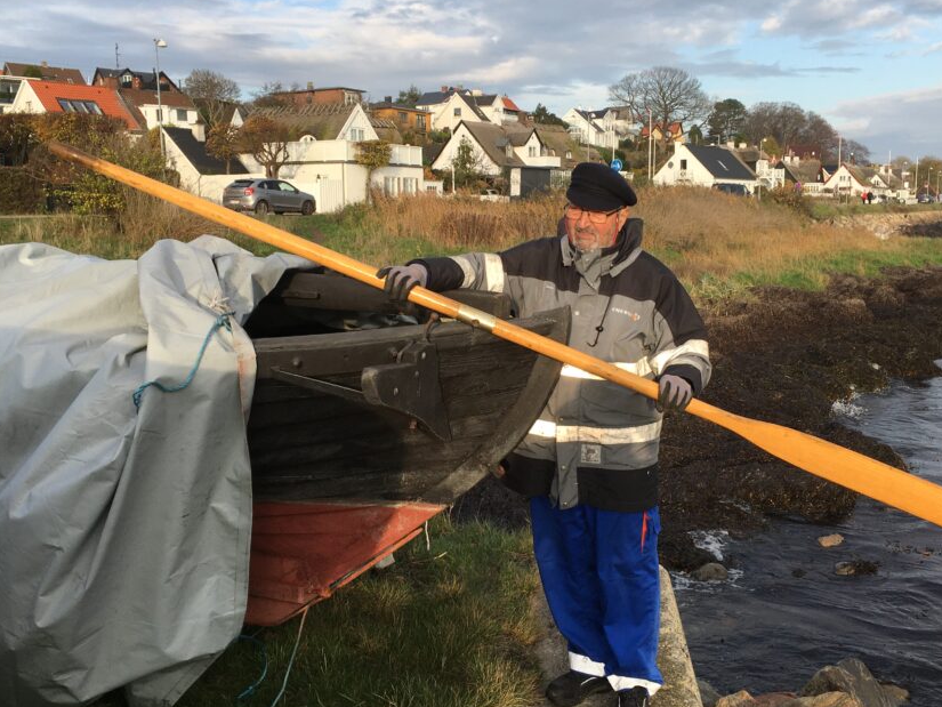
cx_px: 508
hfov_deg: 51.3
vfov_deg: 39.7
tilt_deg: -6.3
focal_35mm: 36
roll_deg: +1.2
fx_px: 980
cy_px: 352
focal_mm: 4.15
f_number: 2.2
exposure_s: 1/686
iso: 25
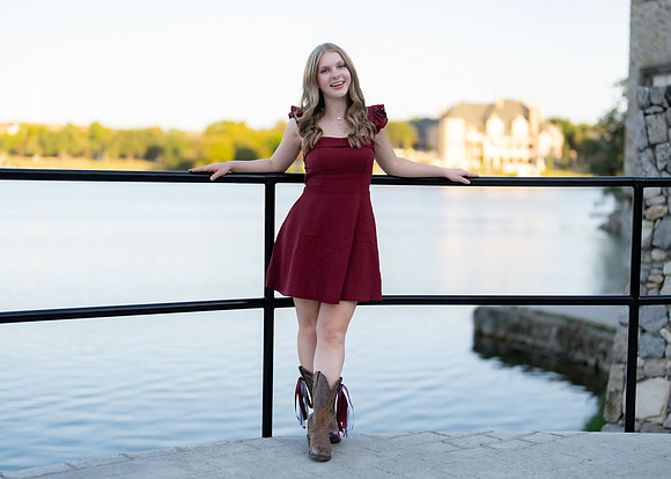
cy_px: 245
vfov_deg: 24.2
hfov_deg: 33.4
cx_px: 341
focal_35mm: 59
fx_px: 1117
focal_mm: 50
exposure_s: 1/1600
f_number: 1.2
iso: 100
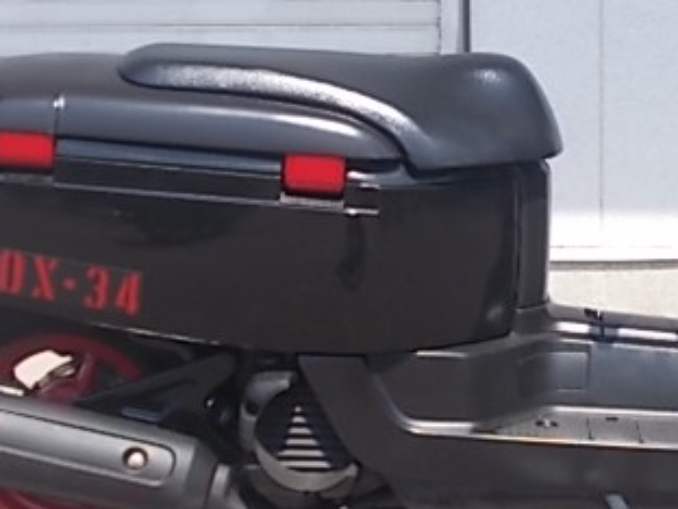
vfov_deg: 18.3
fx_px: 1567
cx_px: 504
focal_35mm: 80
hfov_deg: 24.2
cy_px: 122
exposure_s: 1/320
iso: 80
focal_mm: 6.9
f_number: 3.9
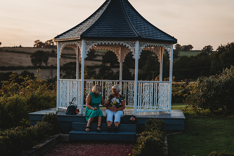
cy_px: 78
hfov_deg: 23.9
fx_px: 553
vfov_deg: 16.1
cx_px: 117
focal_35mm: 85
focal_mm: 85
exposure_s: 1/1250
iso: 100
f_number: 2.5
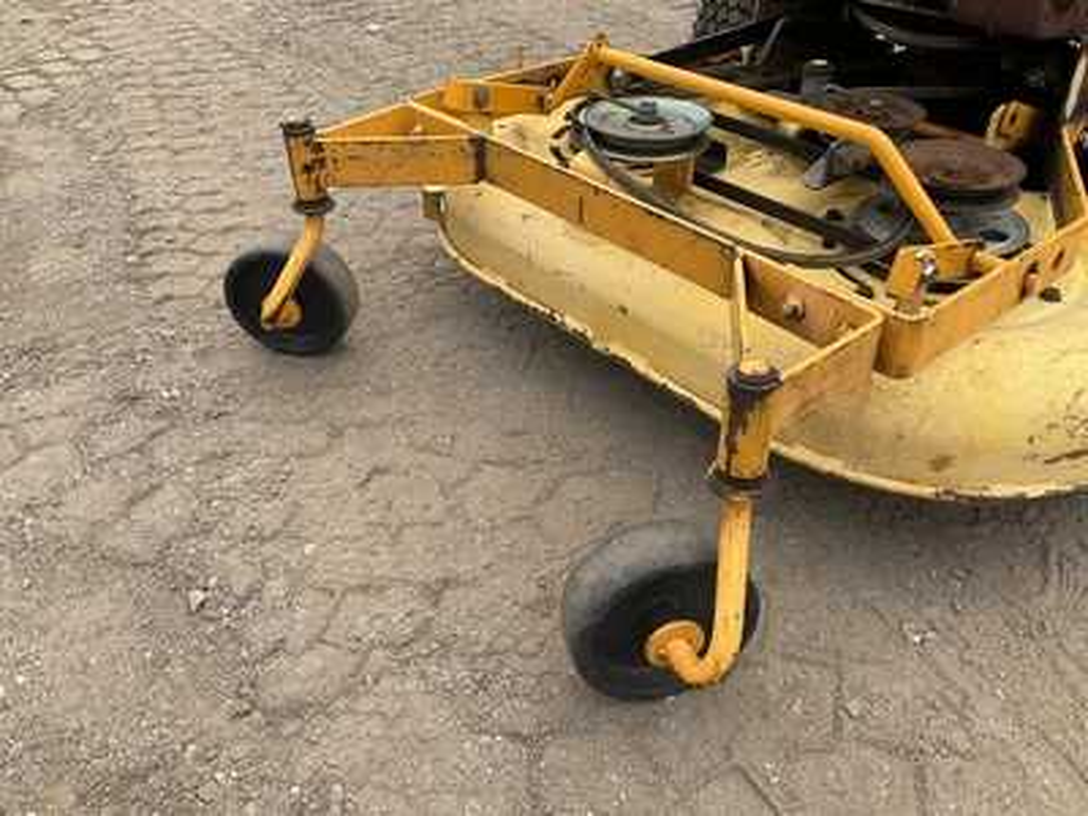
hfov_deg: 61.7
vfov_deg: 48.2
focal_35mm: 29
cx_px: 544
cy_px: 408
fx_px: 911
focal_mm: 3
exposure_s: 1/1195
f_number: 1.8
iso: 25
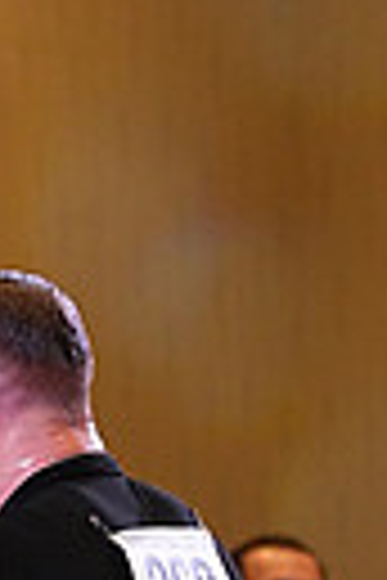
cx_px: -74
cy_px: 1178
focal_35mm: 738
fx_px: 11899
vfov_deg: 2.8
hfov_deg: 1.9
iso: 5000
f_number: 5.6
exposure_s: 1/320
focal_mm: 164
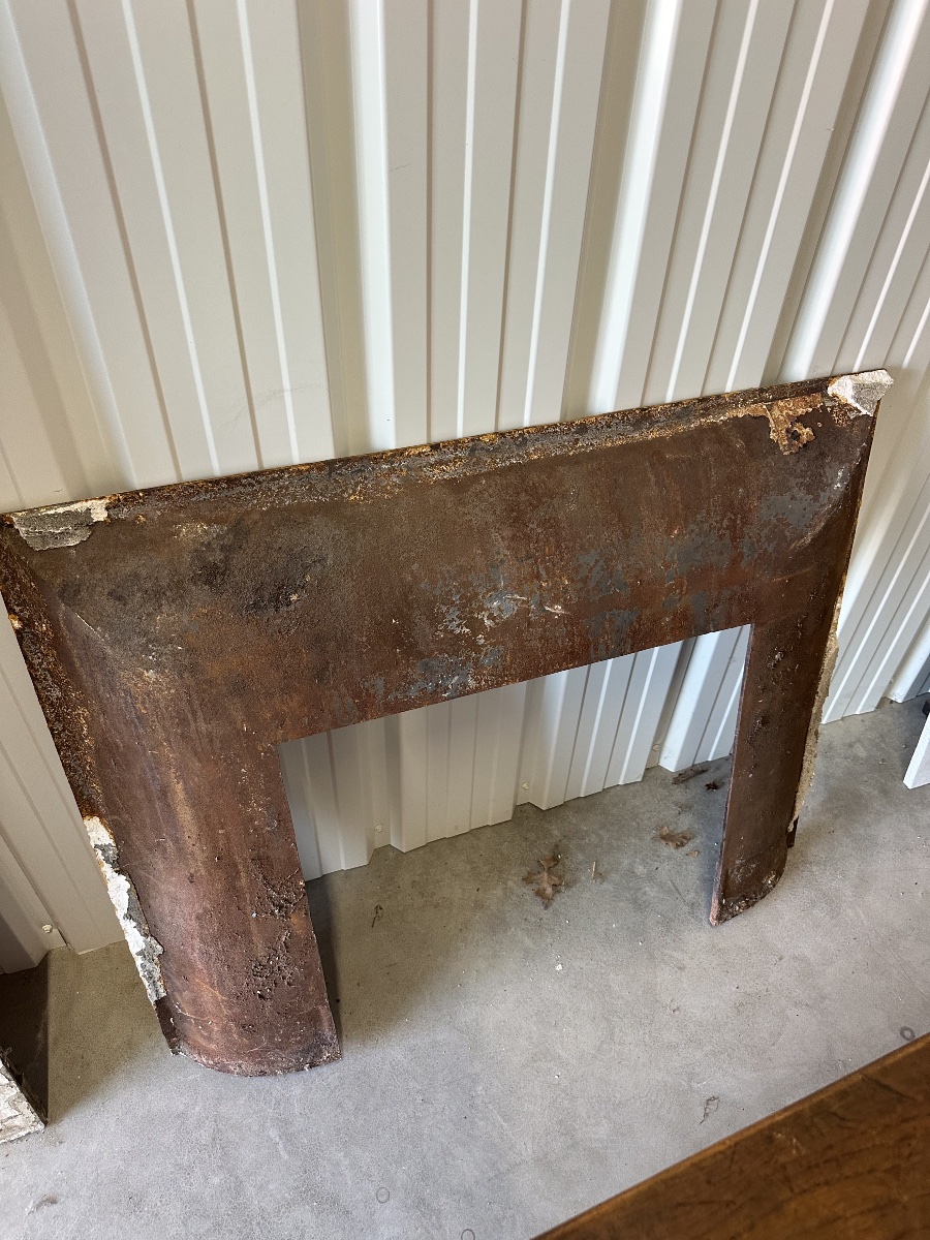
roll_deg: -2.8
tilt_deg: -42.6
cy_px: 620
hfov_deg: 56.8
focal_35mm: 24
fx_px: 860
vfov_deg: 71.6
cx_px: 465
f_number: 1.78
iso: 250
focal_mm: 6.86
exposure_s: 1/100
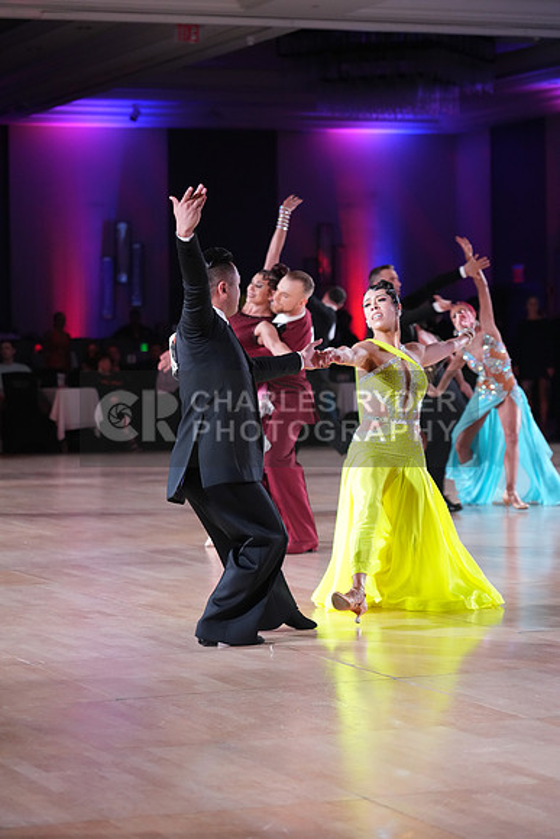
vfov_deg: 19.5
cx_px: 280
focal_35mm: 105
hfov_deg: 13.0
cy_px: 420
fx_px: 2448
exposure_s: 1/250
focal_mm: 105
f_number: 4
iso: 3200
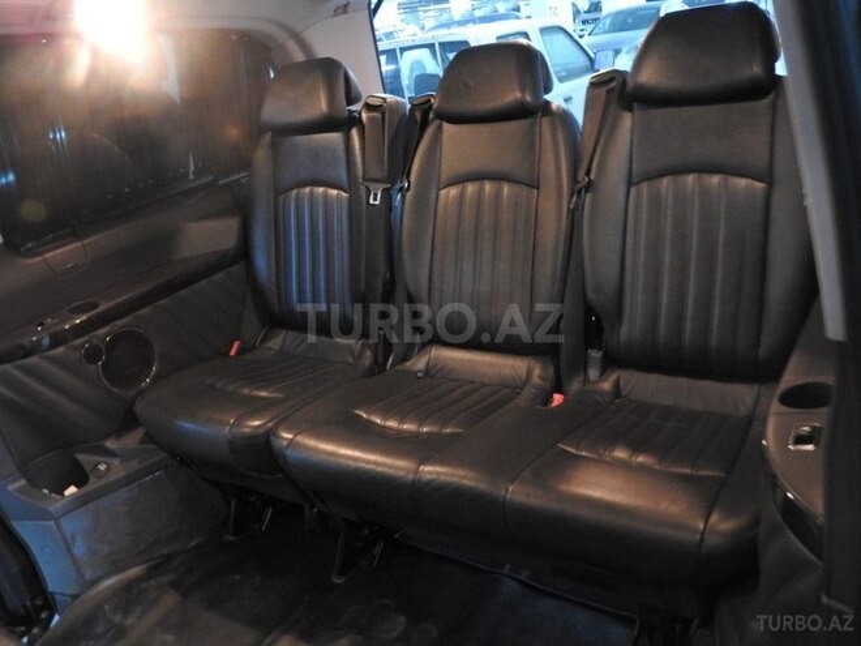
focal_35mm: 30
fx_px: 746
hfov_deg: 60.0
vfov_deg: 46.8
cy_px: 323
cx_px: 430
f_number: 3.5
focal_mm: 5.4
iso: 800
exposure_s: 1
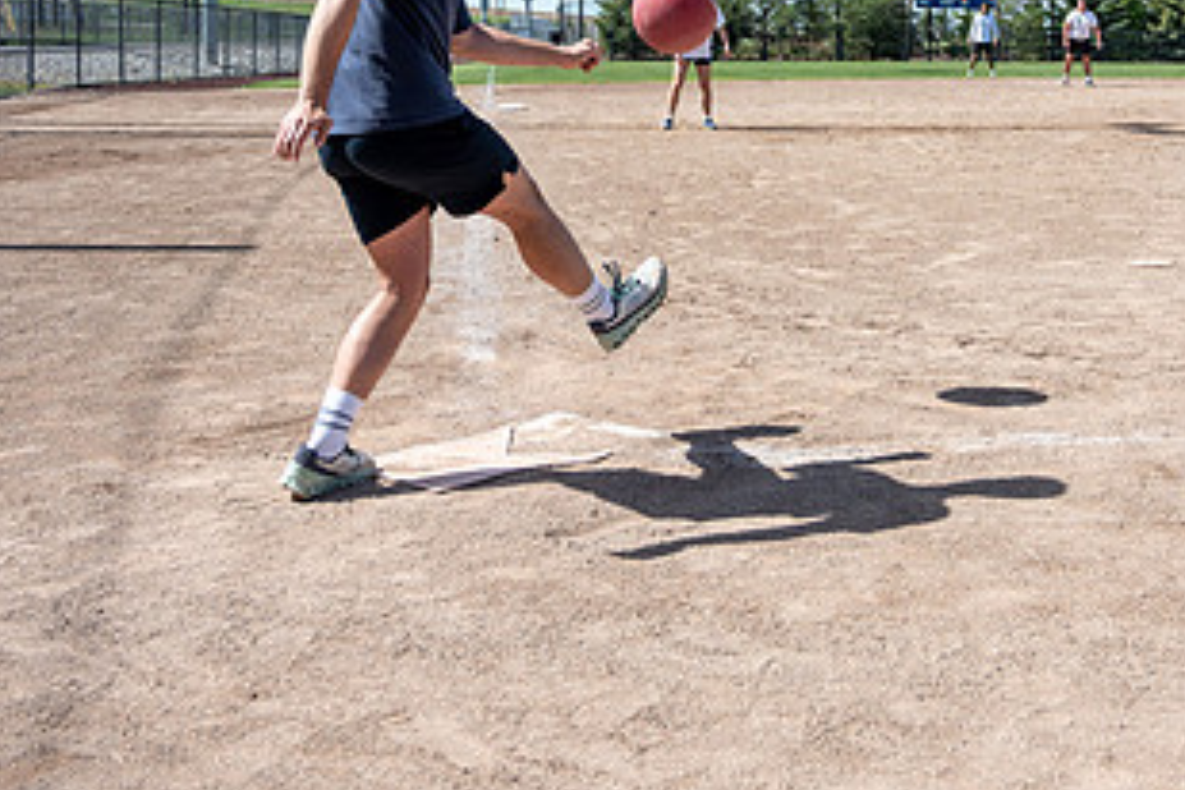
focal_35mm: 50
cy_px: 48
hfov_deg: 39.1
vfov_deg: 25.9
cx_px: 789
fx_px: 1646
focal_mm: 24
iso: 100
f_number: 4
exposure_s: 1/2000
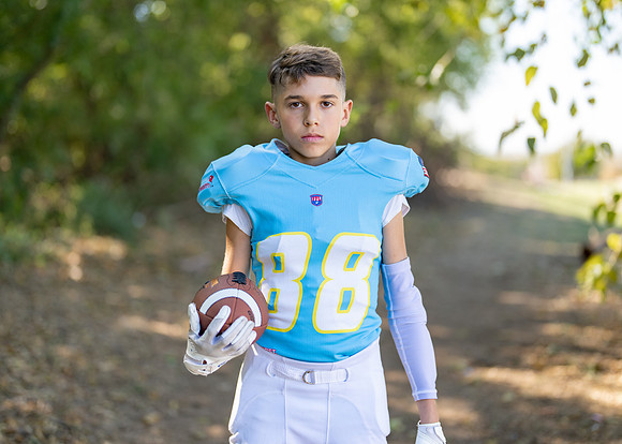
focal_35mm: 57
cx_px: 300
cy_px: 205
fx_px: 1003
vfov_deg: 25.0
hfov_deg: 34.5
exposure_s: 1/1250
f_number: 1.2
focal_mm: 50
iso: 100
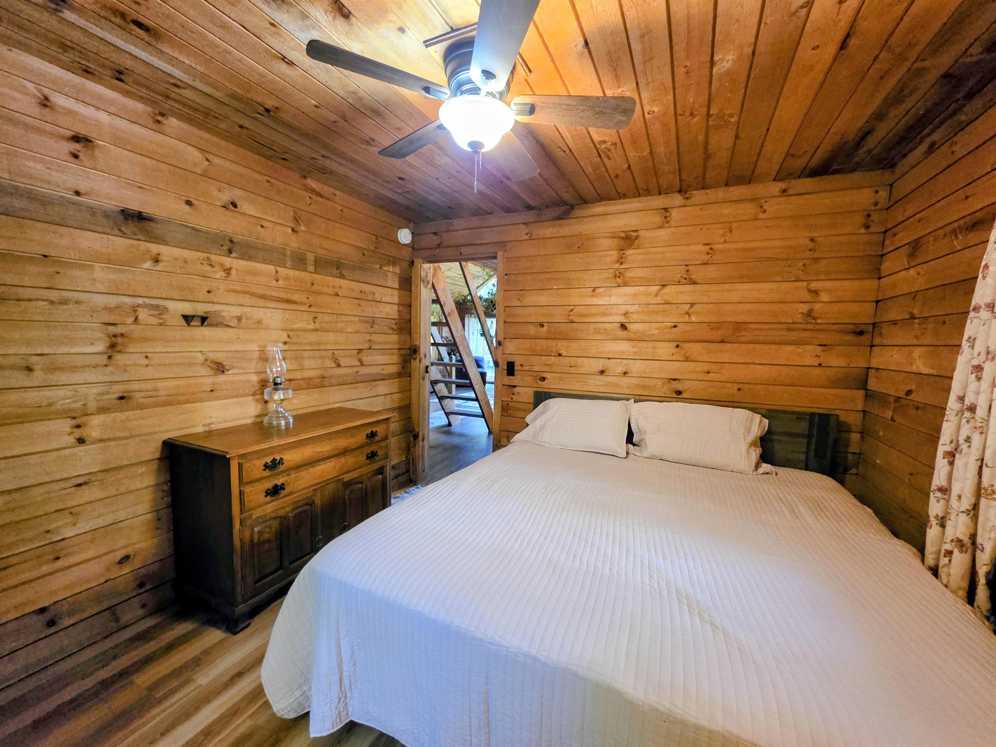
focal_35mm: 13
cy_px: 374
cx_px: 498
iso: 1000
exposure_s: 1/60
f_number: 1.9
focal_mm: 2.2
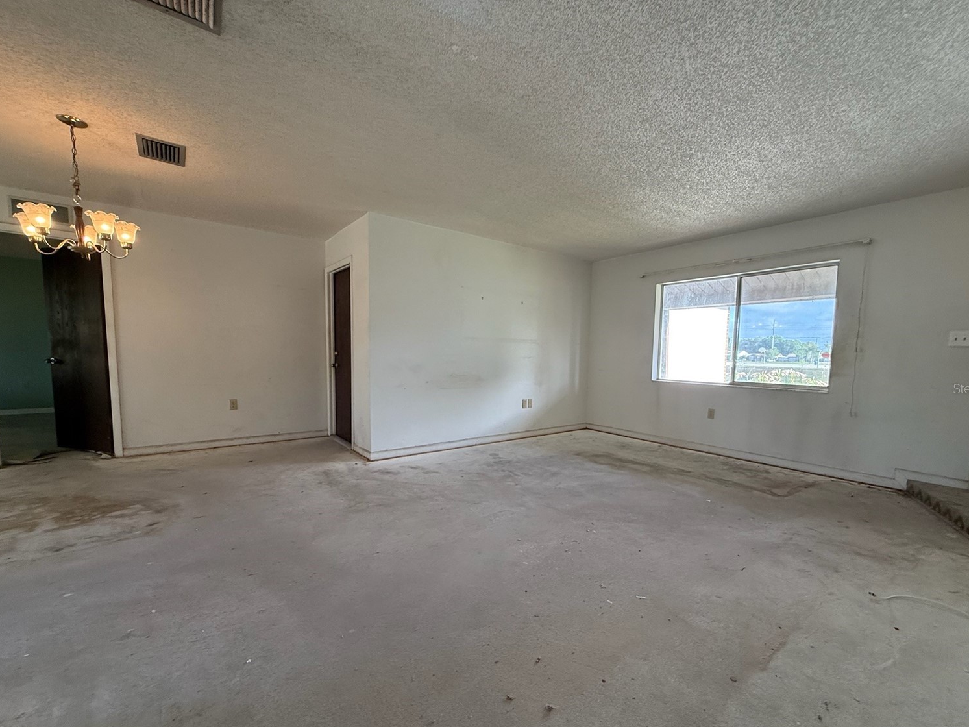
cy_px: 388
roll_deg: -1.2
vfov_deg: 81.6
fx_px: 420
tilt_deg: -5.4
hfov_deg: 98.2
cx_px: 495
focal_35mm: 15
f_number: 2.2
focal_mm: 2.22
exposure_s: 1/120
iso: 160
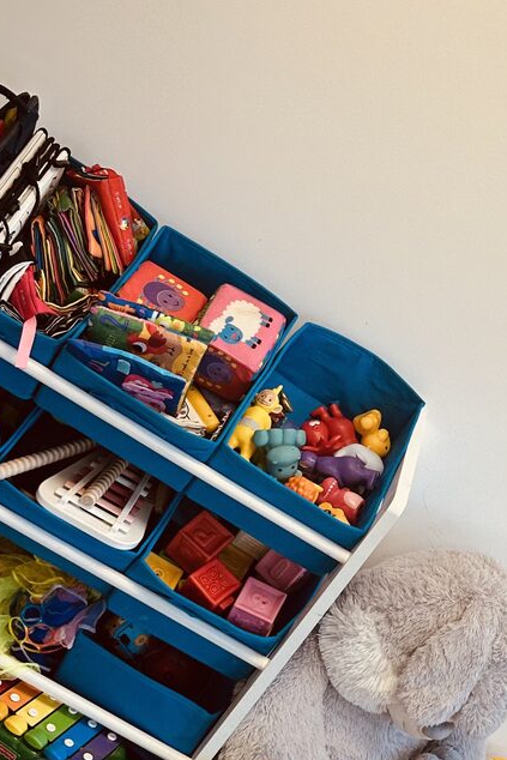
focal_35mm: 63
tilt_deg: -18.6
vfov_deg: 31.9
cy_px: 423
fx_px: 1330
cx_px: 553
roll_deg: -38.7
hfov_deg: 20.6
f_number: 1.78
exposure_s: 1/212
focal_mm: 6.86
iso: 64
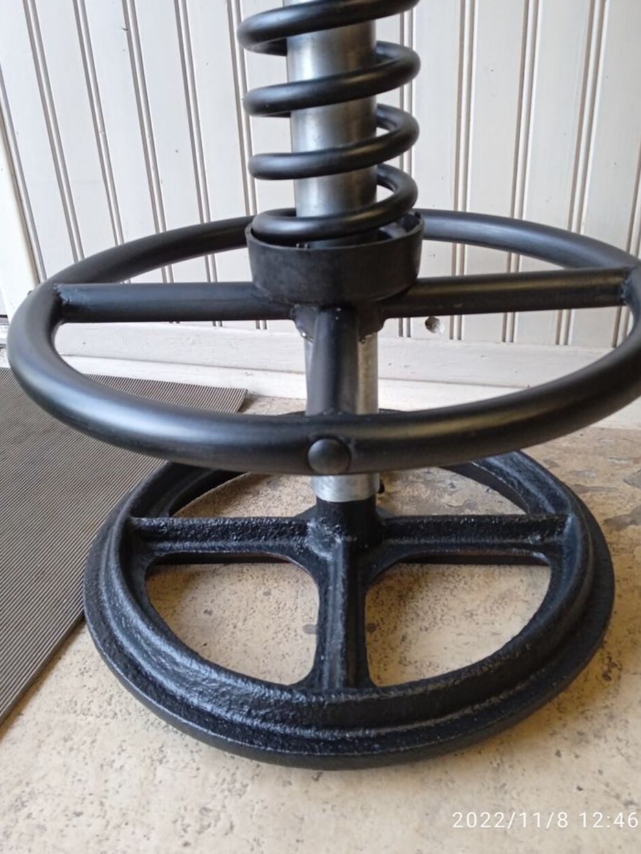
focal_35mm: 30
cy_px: 398
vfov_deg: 59.9
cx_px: 326
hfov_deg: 46.8
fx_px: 741
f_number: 2.2
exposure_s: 1/33.3
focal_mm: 3.43
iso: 179
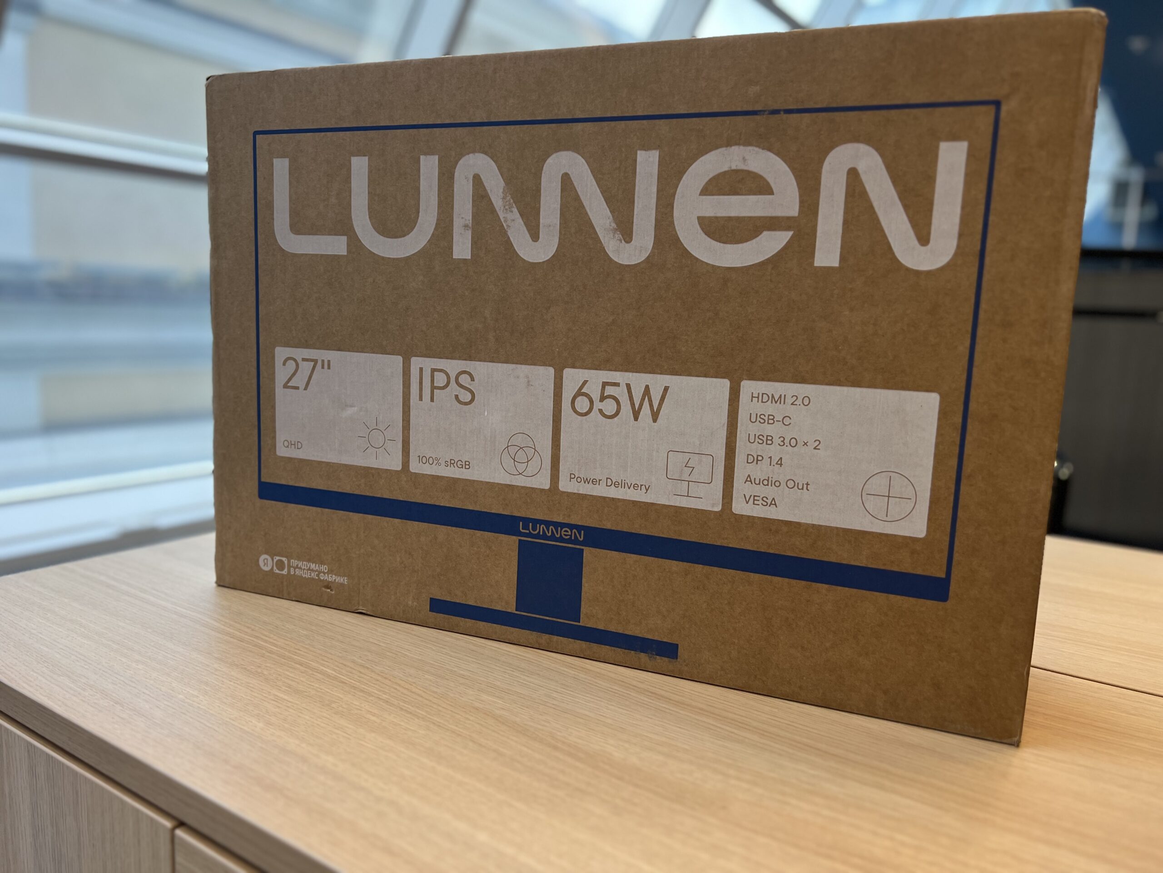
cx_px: 582
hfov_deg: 67.3
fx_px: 874
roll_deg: -2.4
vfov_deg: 53.1
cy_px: 436
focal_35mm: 26
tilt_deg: -8.4
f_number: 1.5
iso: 64
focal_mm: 5.7
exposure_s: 1/100
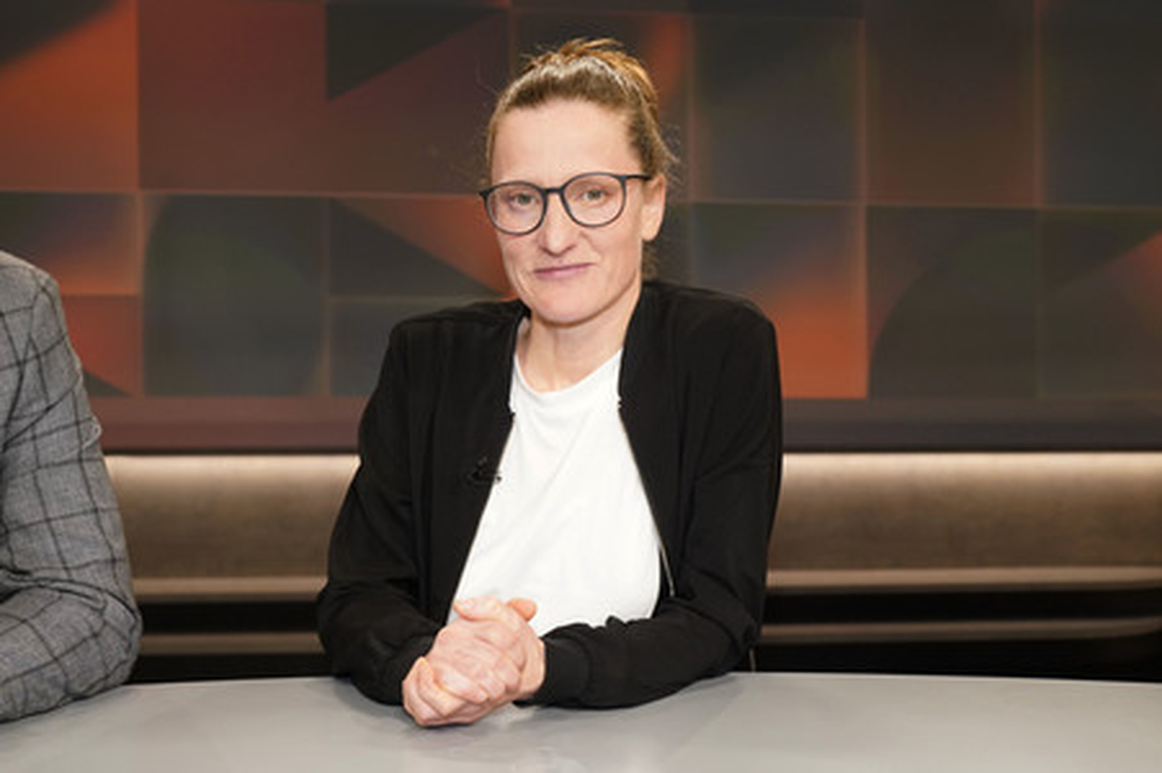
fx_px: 1258
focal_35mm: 39
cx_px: 581
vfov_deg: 34.2
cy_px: 386
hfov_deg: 49.6
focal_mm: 39
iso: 2000
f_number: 5.6
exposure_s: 1/125
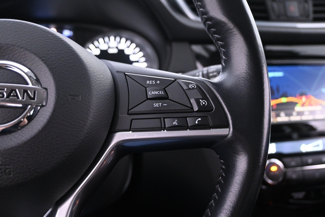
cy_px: 108
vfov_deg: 38.4
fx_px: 311
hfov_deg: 55.1
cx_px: 162
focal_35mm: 34
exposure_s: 1/13
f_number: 4.2
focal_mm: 23
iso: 3200
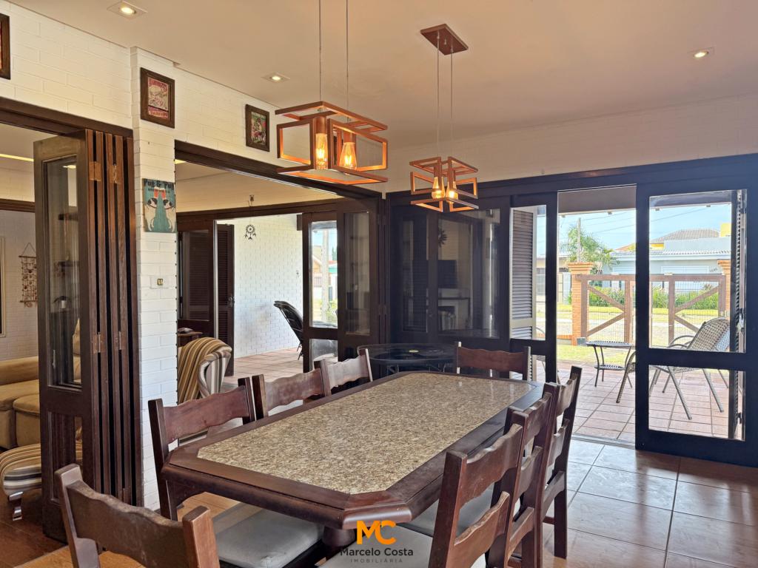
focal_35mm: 24
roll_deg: +0.4
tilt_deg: -1.3
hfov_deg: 71.6
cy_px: 284
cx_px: 379
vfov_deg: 56.8
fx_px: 526
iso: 100
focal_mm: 6.76
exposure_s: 1/347
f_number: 1.78
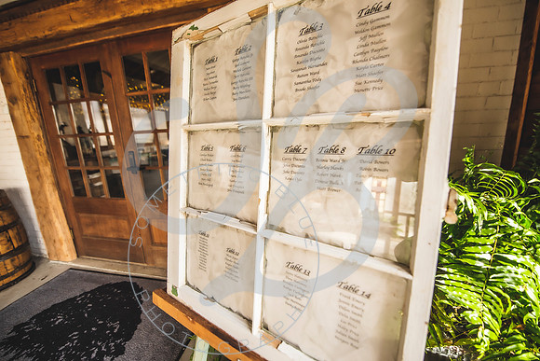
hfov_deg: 104.2
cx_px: 270
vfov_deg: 81.2
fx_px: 210
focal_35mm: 14
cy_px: 180
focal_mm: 14
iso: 500
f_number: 2.8
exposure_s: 1/320
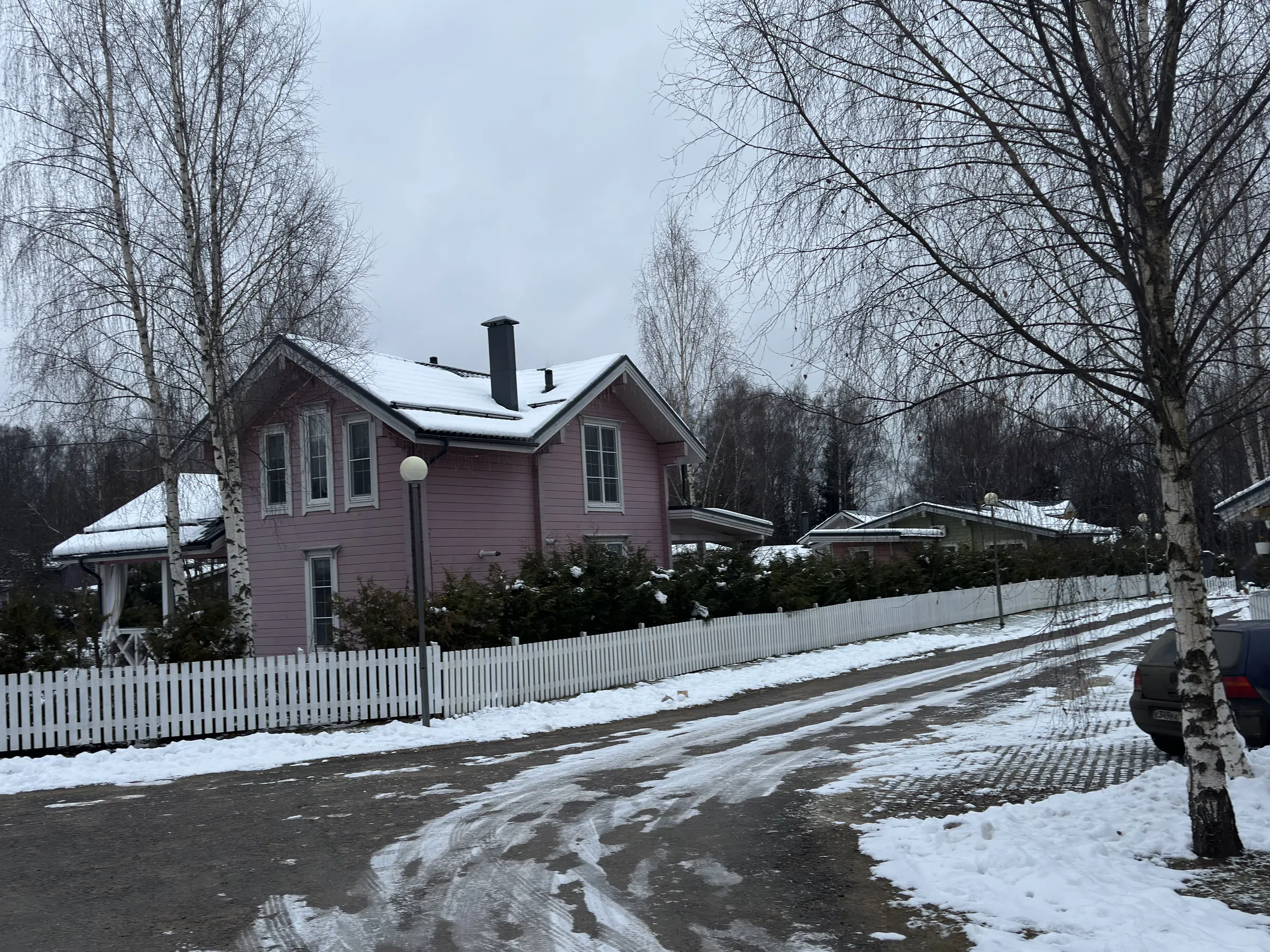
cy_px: 476
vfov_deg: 40.7
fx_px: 1284
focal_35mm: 35
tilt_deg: +4.1
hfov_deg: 52.6
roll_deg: +1.8
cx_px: 635
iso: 100
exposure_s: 1/315
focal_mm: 6.76
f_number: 1.78
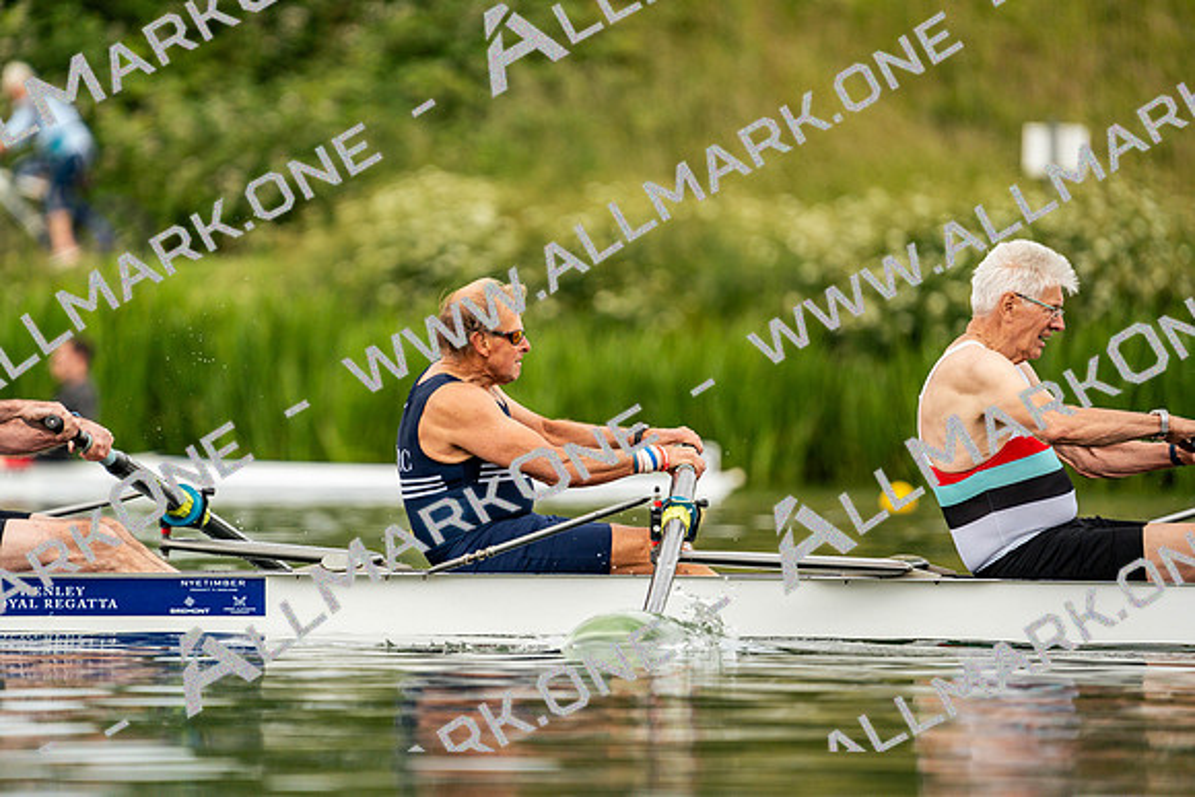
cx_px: 598
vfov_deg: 2.3
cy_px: 398
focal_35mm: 600
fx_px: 19920
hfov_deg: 3.4
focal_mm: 600
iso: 500
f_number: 6.3
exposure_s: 1/2000
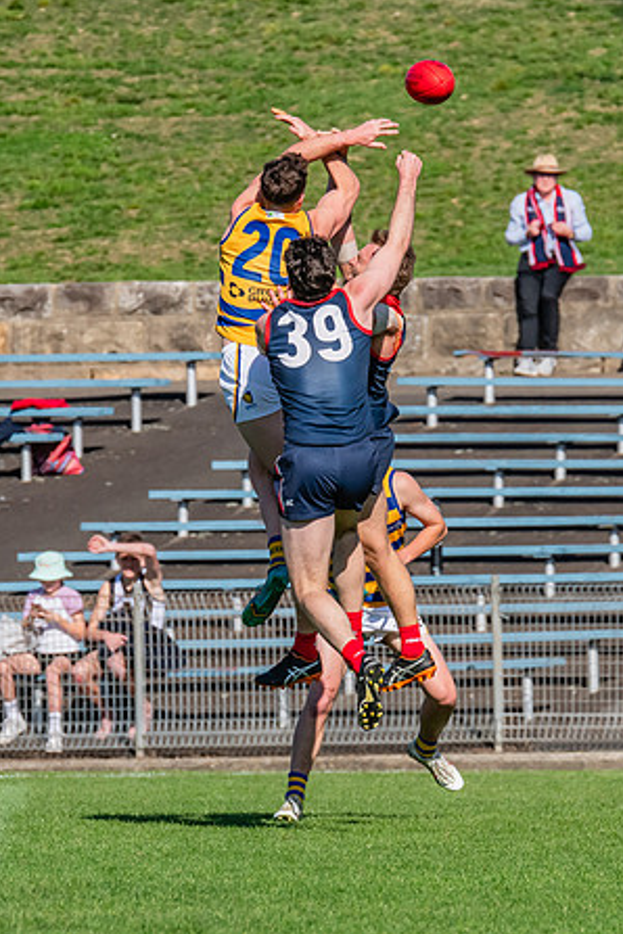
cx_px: 234
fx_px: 19493
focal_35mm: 751
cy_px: 482
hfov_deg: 1.8
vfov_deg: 2.7
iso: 800
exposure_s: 1/1600
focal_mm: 420
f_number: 10
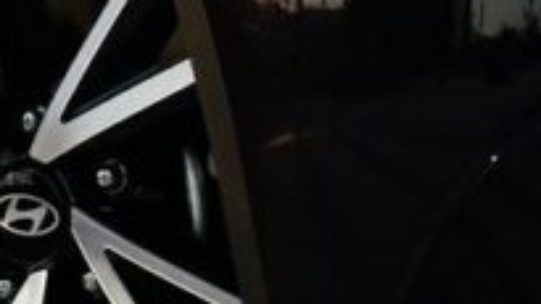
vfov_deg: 5.4
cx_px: 290
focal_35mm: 225
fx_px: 3226
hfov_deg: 9.6
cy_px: 96
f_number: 7.1
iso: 800
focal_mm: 55
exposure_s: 1/400
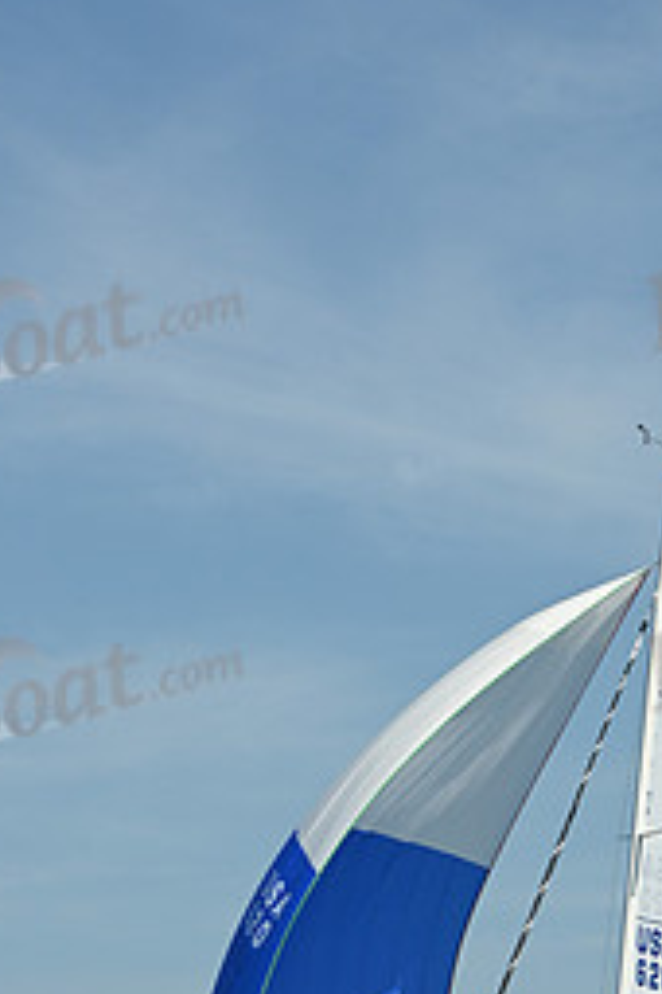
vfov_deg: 10.0
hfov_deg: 6.7
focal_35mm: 205
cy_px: 869
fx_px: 5654
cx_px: 446
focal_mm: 90
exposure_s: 1/1000
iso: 320
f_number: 9
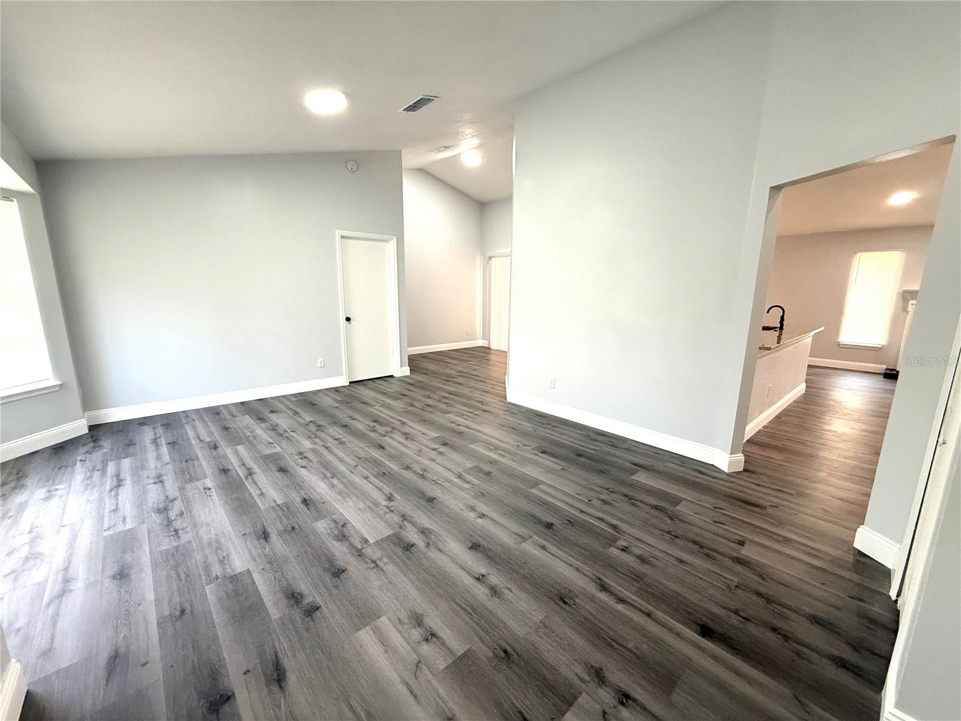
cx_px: 480
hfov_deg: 102.1
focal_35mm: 14
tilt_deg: -10.3
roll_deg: +0.0
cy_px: 360
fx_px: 389
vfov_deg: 85.7
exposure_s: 1/120
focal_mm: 2.22
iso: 320
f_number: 2.2
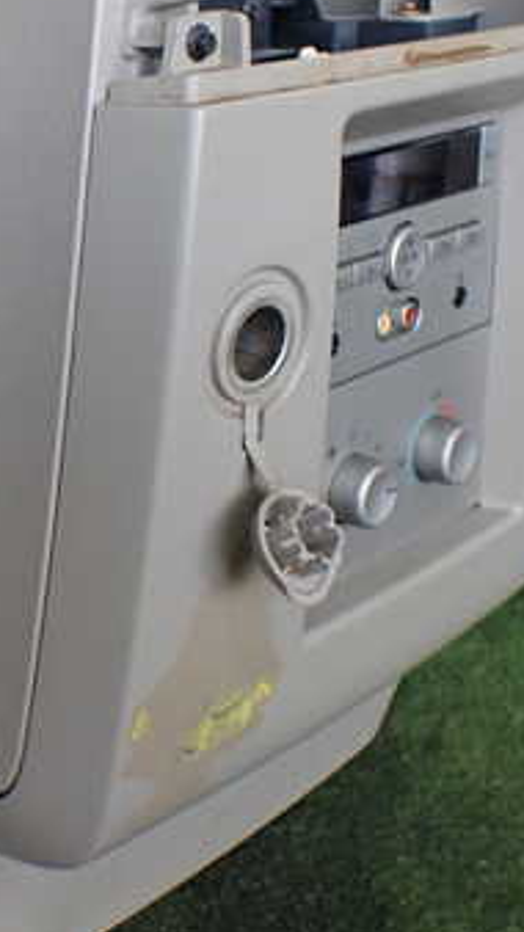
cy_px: 400
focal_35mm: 58
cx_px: -33
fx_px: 1433
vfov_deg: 36.0
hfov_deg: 19.9
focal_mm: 5.4
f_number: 2.3
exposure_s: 1/125
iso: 200
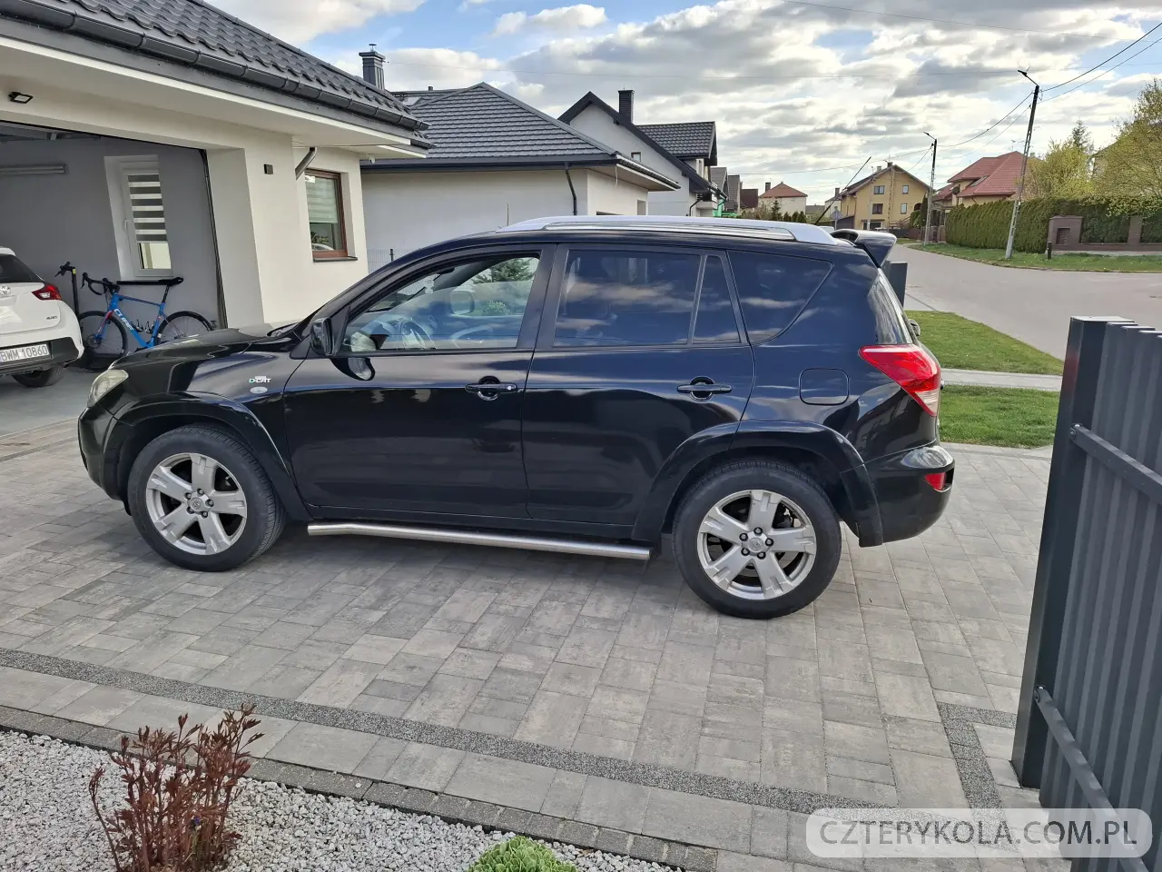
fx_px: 772
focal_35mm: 23
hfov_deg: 73.9
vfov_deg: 58.9
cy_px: 436
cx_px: 581
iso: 50
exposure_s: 1/638
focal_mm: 5.54
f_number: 1.8
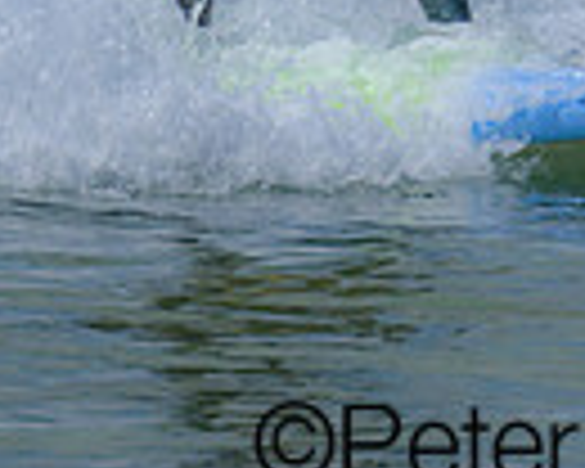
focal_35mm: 3358
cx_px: 603
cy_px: -304
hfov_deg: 0.6
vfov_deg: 0.5
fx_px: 58140
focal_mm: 800
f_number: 11
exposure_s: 1/2000
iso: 500
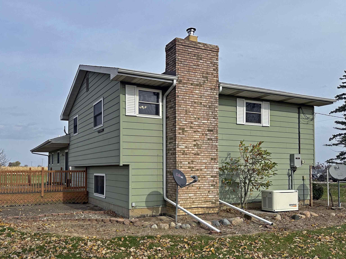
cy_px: 159
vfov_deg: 46.5
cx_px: 139
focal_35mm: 30
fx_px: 300
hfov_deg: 59.5
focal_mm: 6.86
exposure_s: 1/4545
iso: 80
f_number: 1.78
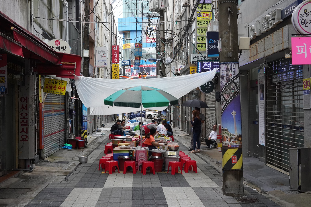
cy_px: 96
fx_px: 354
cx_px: 148
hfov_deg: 47.4
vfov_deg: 32.6
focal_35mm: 41
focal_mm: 35
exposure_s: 1/125
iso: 1600
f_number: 11
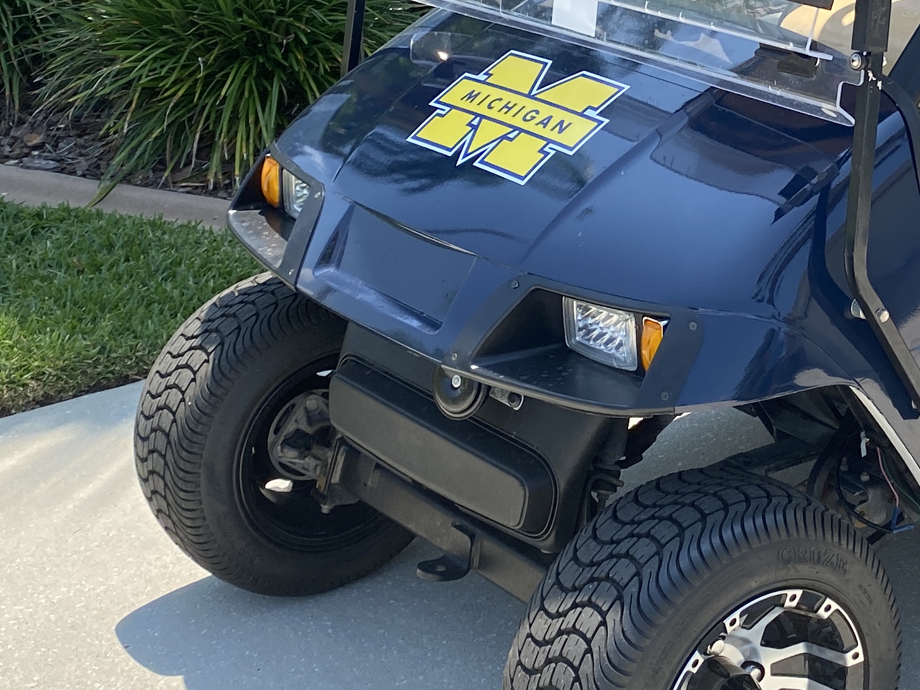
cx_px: 809
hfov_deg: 26.2
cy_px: 101
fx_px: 1914
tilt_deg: -12.5
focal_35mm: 72
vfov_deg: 20.1
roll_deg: -2.7
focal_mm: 4.25
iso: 32
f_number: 1.8
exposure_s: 1/1170
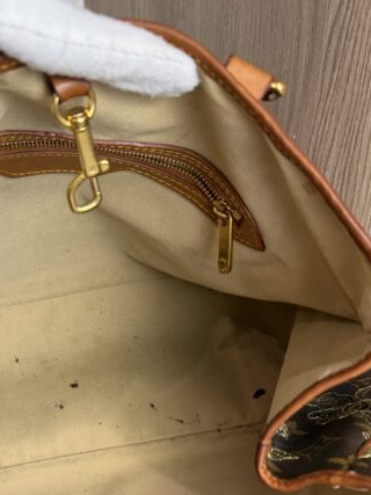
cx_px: 77
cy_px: 436
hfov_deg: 31.4
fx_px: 643
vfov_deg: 39.4
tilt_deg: -45.3
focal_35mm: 45
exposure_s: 1/120
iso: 125
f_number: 1.78
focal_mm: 6.76
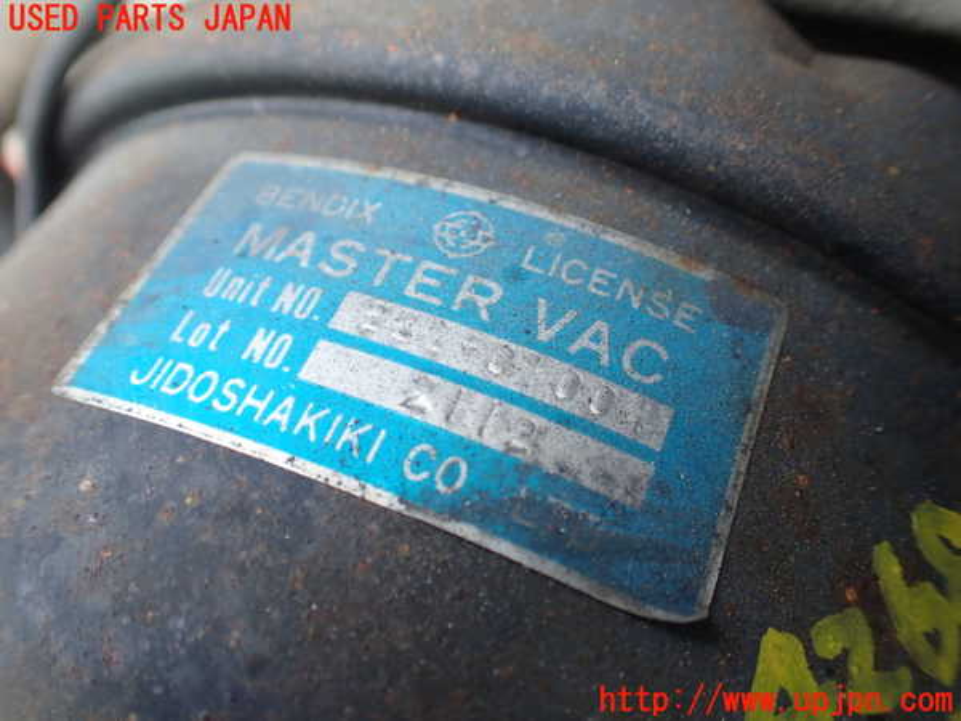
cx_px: 480
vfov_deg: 46.8
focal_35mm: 30
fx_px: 833
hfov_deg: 60.0
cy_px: 360
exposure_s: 1/125
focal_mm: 5.4
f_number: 2.3
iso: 200
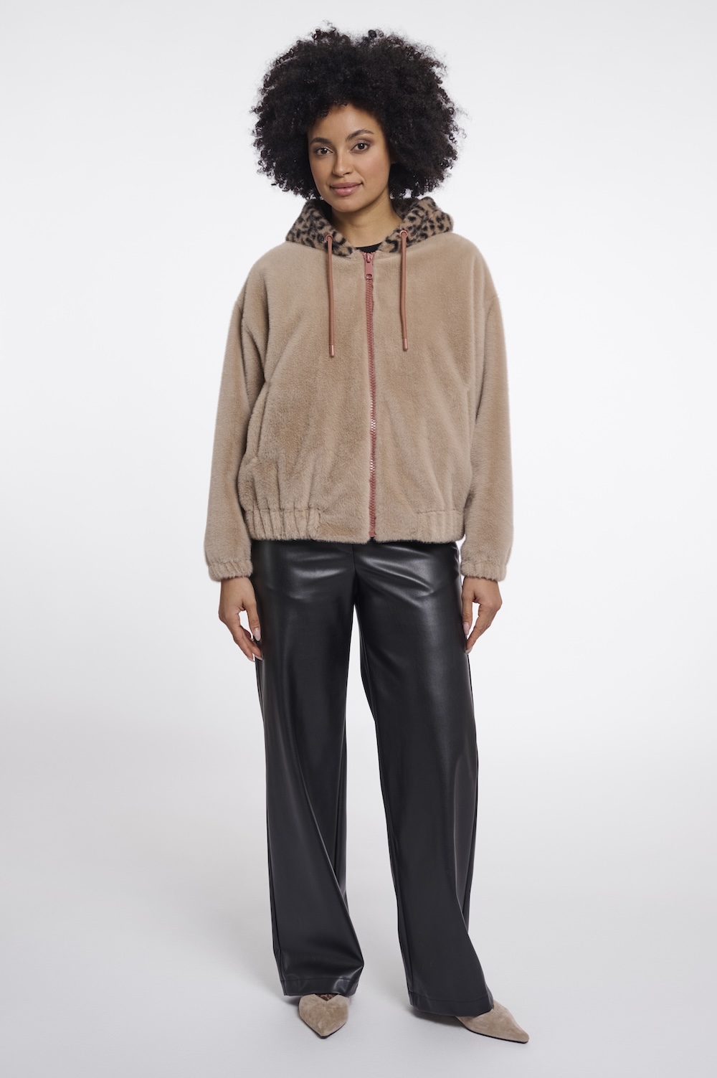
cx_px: 358
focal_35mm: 50
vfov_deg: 39.6
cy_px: 539
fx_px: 1496
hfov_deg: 27.0
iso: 125
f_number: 8
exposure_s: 1/160
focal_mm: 50
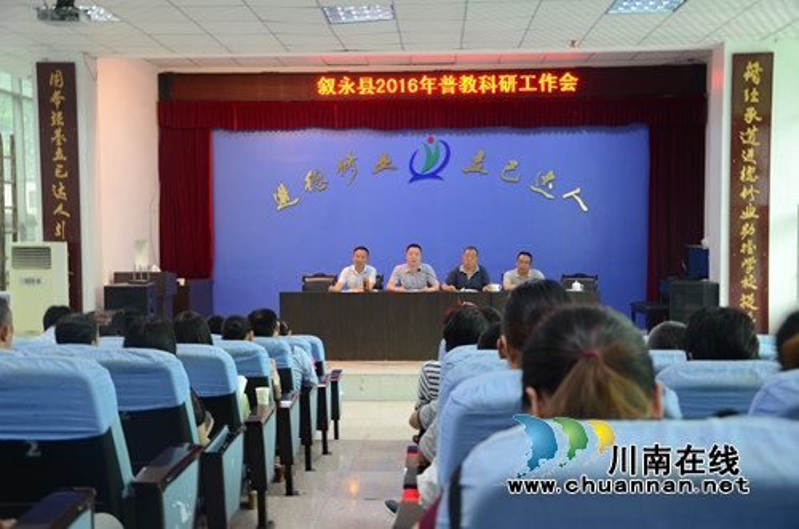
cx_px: 400
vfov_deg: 31.7
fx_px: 930
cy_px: 264
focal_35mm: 42
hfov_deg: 46.5
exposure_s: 1/3
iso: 100
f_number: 4
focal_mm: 28
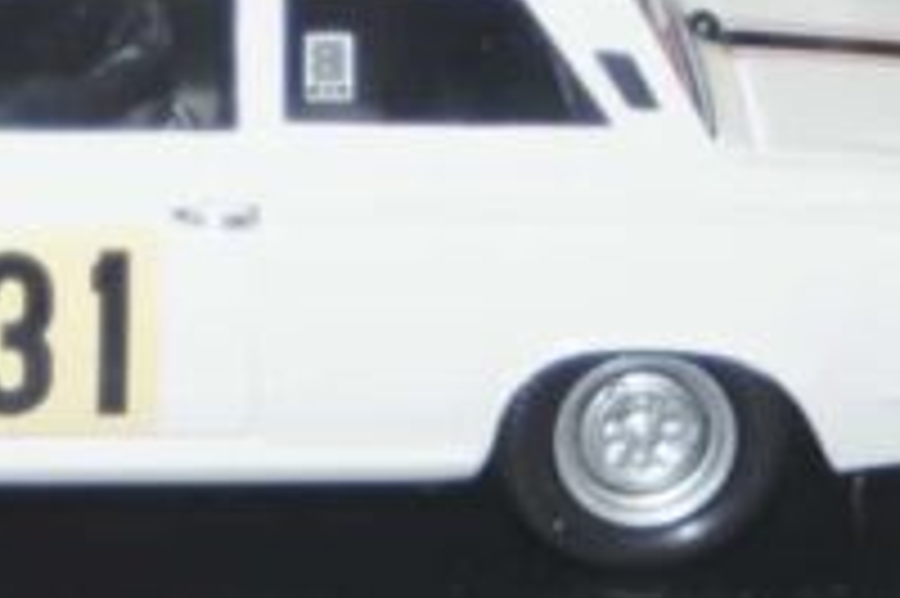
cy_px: 225
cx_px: 32
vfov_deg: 3.8
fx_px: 8992
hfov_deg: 5.7
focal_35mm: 360
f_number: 5.6
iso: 500
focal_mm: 80
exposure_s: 1/125
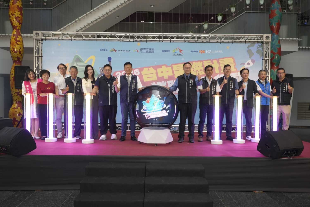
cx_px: 155
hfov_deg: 58.7
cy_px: 104
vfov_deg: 41.1
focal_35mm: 32
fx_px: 276
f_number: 5.6
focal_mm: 32
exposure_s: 1/25
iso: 640
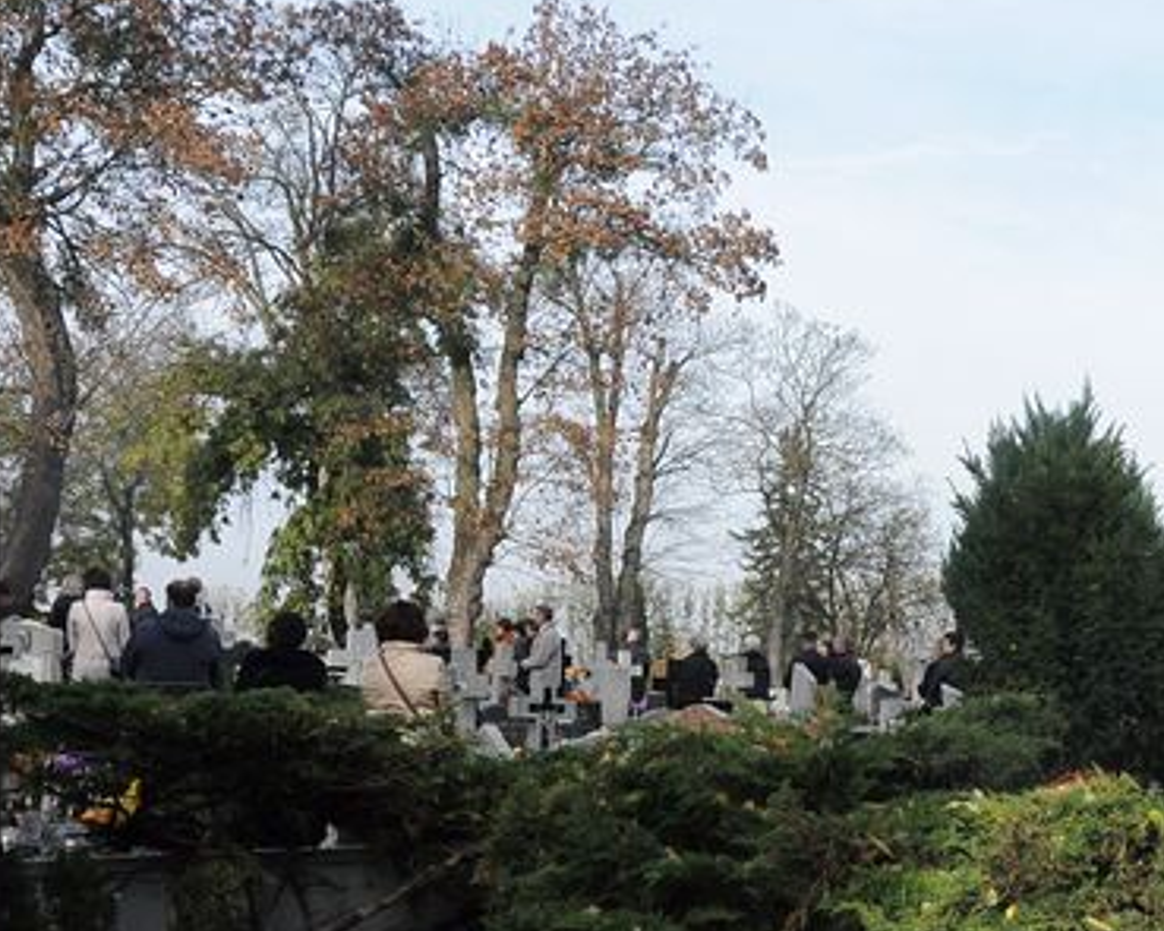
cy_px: 693
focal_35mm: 68
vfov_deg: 22.3
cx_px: 1098
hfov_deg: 26.7
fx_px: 2345
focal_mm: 21
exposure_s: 1/500
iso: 800
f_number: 11
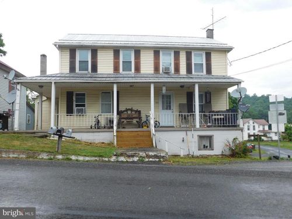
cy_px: 110
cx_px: 146
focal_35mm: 30
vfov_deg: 46.8
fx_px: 253
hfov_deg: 60.0
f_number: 3.2
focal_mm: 5.3
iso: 125
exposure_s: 1/320
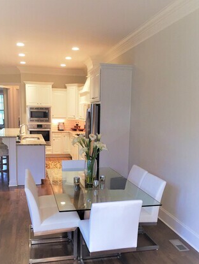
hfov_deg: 40.7
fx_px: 268
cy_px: 159
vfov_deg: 52.2
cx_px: 94
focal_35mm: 35
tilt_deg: -9.0
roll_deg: -1.8
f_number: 2.2
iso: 160
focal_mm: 4.15
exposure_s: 1/30
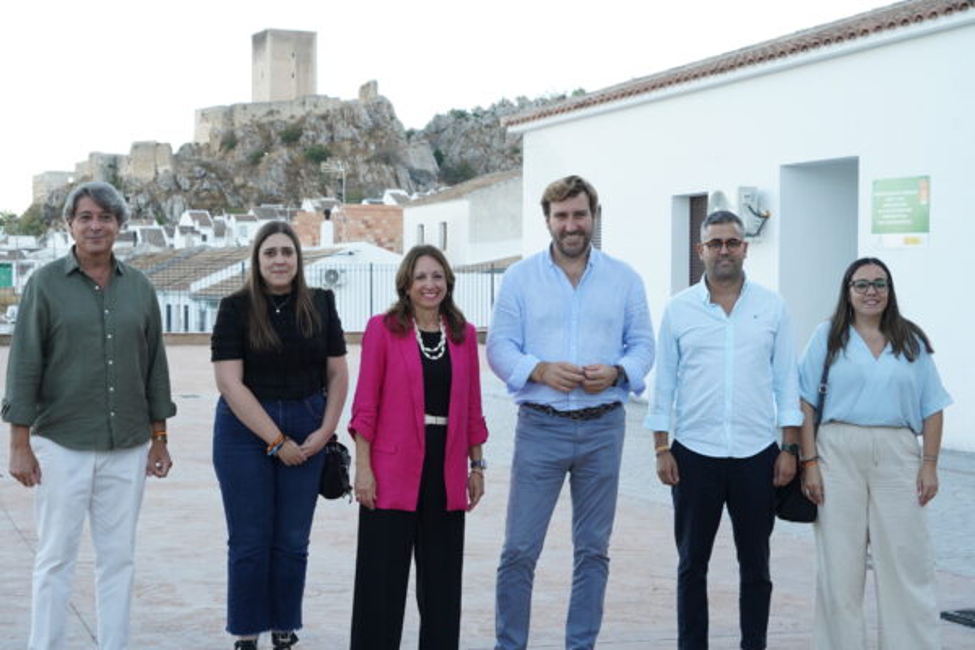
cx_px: 488
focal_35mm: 59
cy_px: 325
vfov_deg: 23.0
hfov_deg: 33.9
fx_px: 1598
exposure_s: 1/250
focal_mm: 59
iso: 1600
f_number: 8
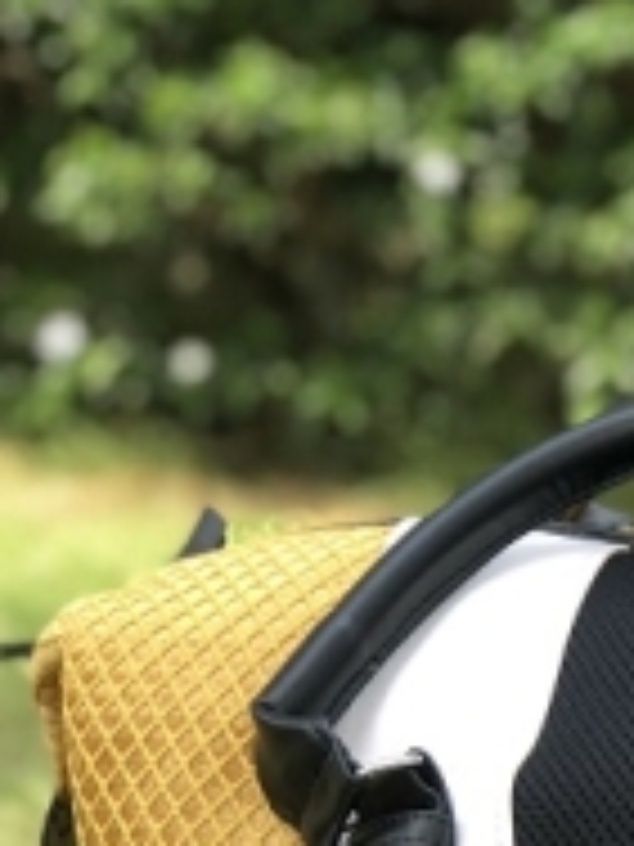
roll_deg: -0.6
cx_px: 935
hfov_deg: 8.0
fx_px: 4444
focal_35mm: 182
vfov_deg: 10.7
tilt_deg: -13.7
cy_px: 1048
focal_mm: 6.6
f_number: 2.8
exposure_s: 1/100
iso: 20
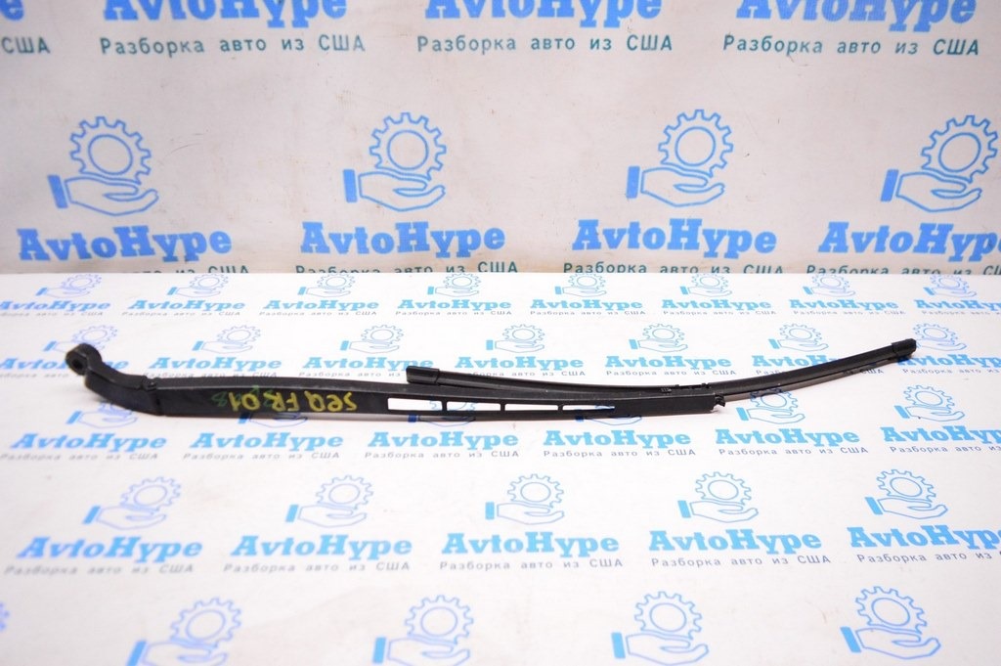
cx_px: 500
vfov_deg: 47.9
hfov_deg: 67.4
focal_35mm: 27
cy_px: 333
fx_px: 750
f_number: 3.5
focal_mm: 18
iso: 3200
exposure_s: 1/320
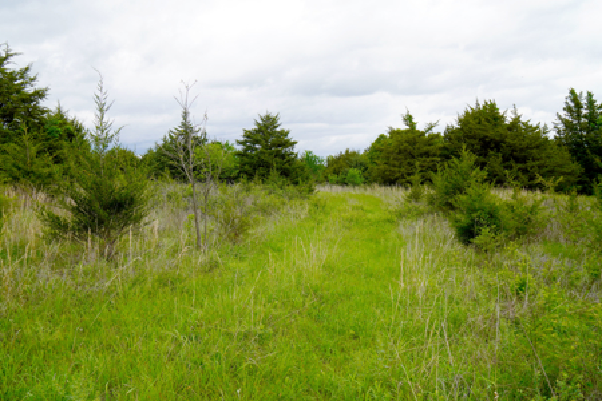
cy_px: 200
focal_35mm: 30
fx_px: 502
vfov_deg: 43.6
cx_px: 301
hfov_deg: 61.9
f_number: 8
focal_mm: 20
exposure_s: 1/125
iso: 100
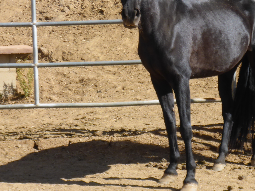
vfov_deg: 10.0
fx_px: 1090
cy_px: 47
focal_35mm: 148
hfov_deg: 13.3
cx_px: 170
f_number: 5.6
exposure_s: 1/250
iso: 100
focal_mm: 15.3
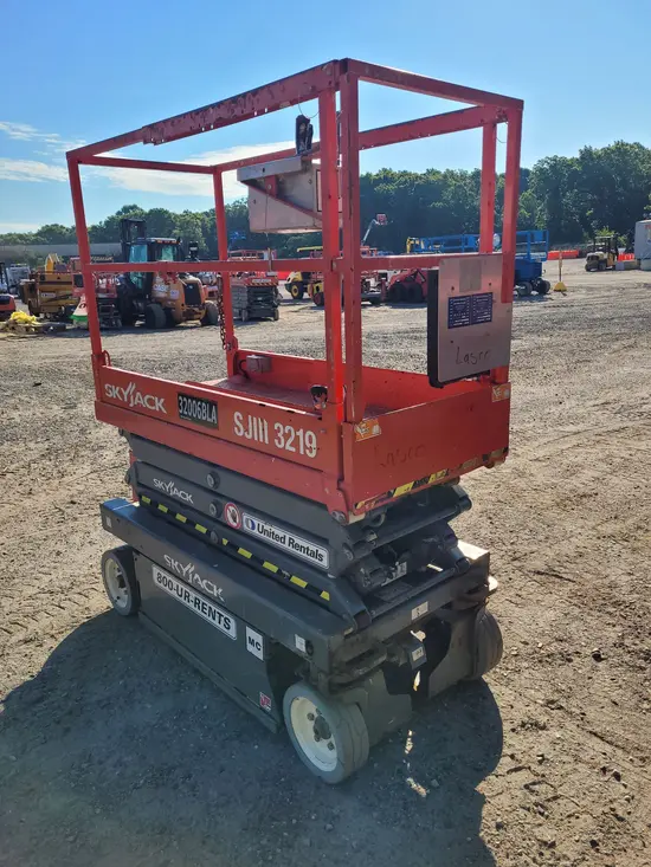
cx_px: 326
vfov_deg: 67.3
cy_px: 434
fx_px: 652
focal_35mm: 26
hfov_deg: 53.1
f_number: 1.8
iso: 40
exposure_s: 1/2134
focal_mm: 5.4
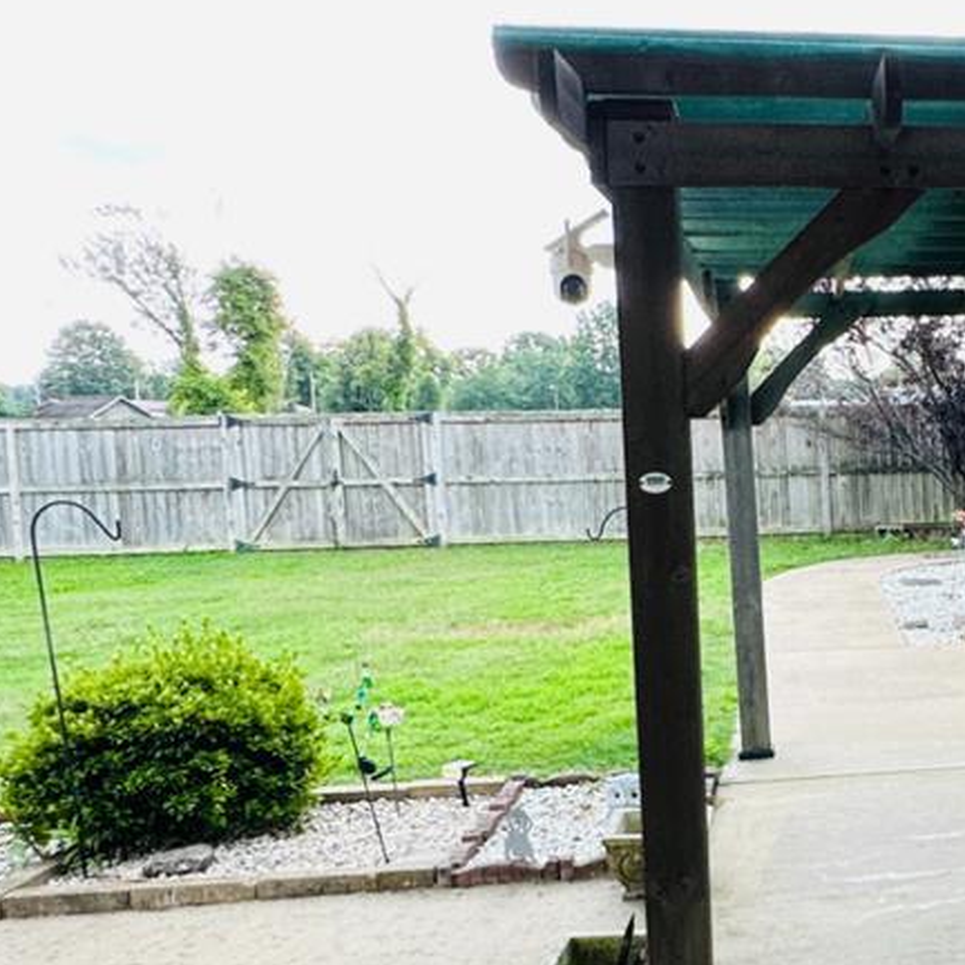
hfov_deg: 35.0
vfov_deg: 39.0
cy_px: 576
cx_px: 993
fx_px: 1356
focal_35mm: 43
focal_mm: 2.22
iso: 80
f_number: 2.2
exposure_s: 1/99
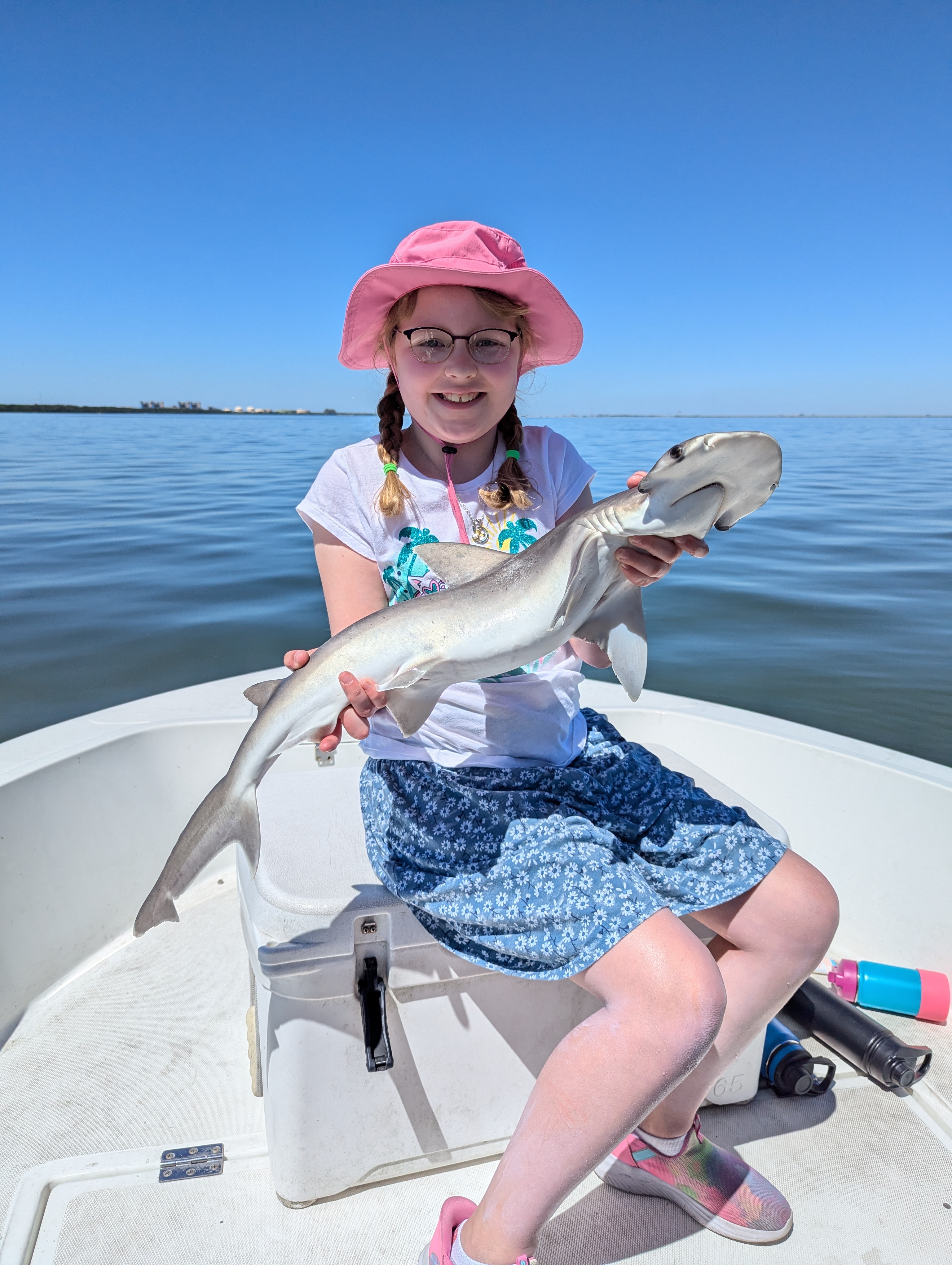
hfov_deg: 56.9
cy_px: 632
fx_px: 878
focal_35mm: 24
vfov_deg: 71.5
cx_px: 476
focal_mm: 6.81
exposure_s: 1/5376
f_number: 1.85
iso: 52
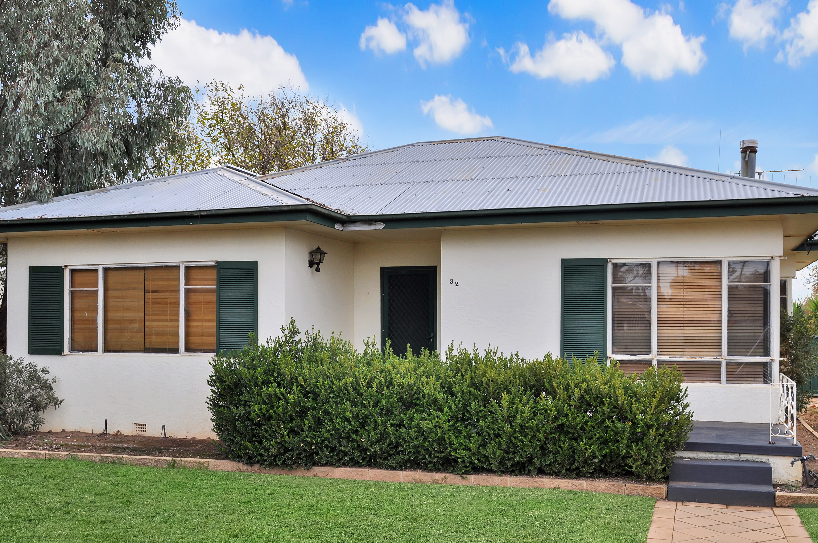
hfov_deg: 53.2
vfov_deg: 36.8
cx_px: 409
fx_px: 817
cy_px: 272
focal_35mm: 36
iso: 200
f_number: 7.1
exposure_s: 1/200
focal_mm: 24
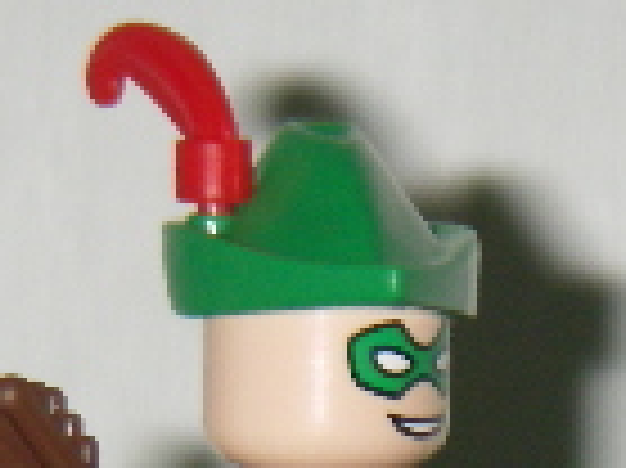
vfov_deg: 3.3
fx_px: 8059
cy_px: 1008
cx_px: 387
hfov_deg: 4.4
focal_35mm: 446
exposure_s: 1/80
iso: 160
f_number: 3.9
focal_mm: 16
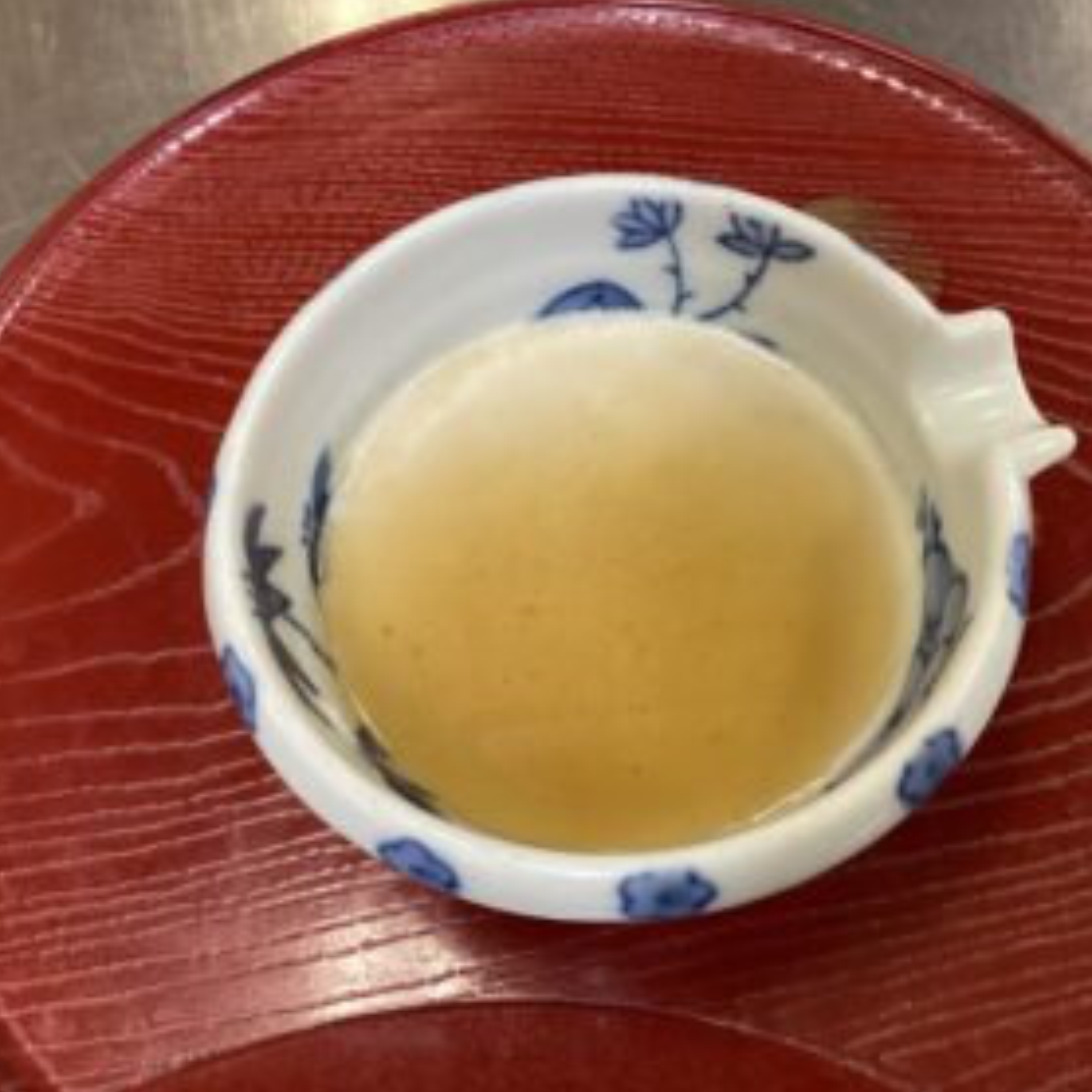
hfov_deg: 44.7
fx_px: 1321
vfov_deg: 44.9
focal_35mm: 37
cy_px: 544
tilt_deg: -65.4
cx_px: 642
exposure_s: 1/60
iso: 250
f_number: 2.4
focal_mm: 3.3
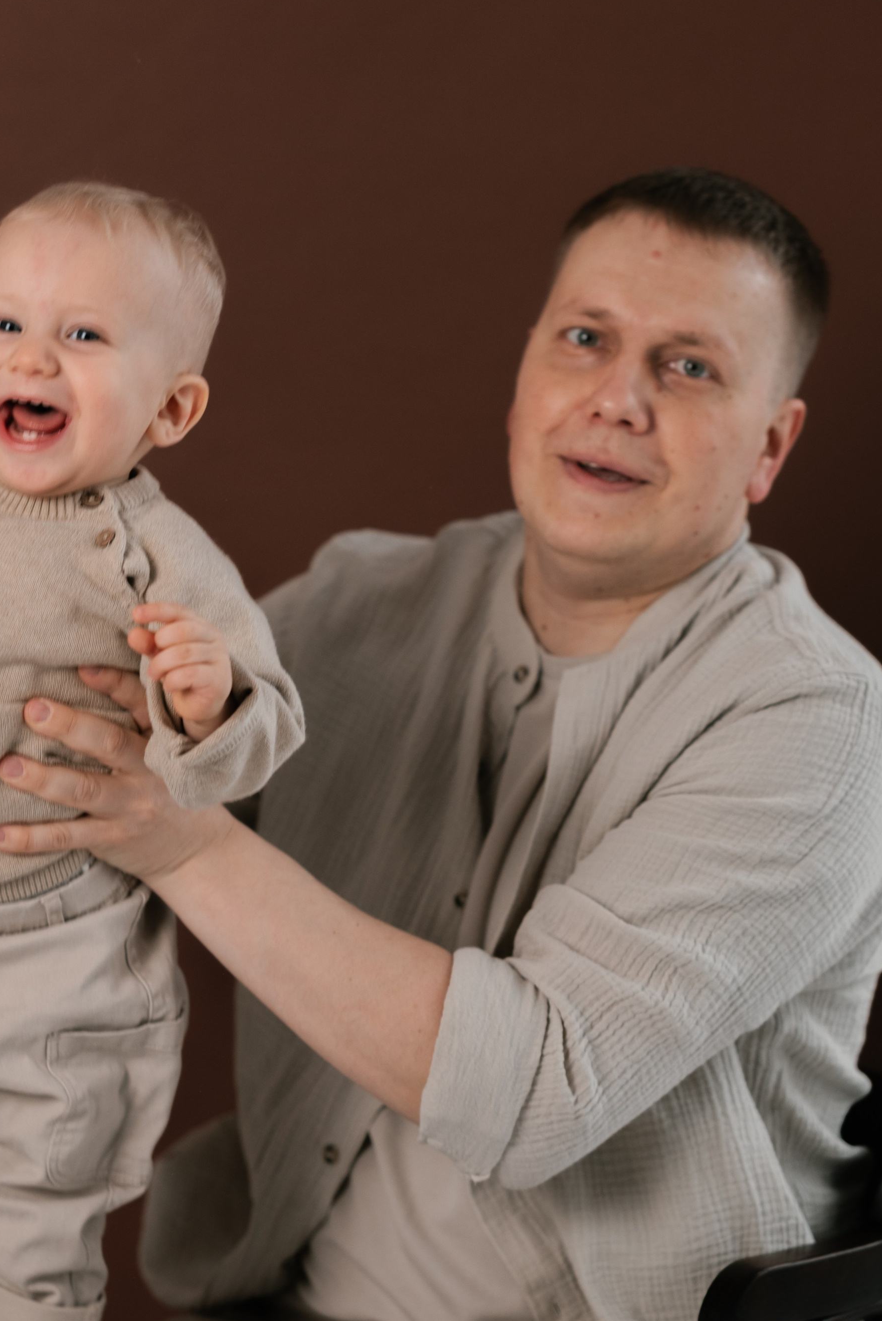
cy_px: 543
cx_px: 314
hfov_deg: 11.1
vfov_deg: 16.6
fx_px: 4516
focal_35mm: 123
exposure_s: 1/250
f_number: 2.5
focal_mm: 85
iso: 320
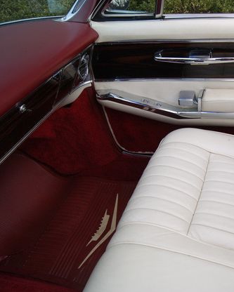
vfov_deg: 46.8
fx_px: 337
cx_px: 214
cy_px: 147
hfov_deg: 35.8
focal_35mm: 39
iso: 100
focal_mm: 18
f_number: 8
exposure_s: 1/60
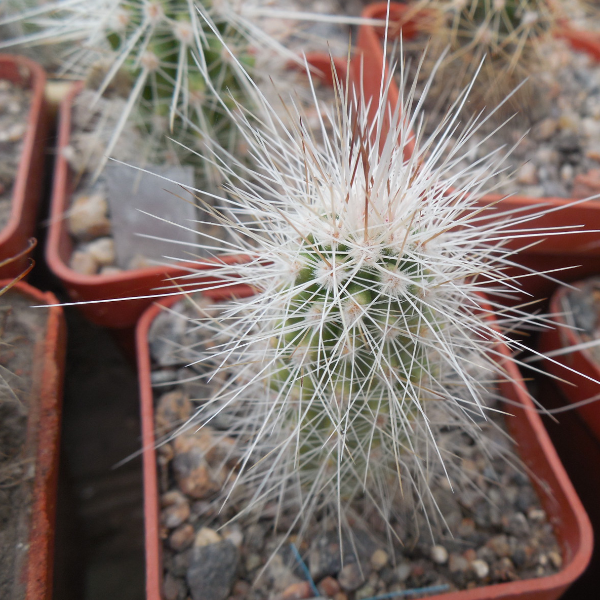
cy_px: 301
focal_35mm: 37
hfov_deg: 44.3
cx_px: 398
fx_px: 726
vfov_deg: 44.9
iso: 125
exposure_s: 1/40
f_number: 3.6
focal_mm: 5.6
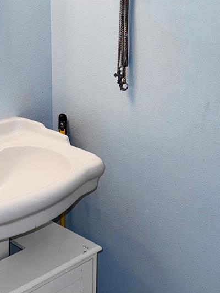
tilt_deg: -10.4
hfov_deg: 27.0
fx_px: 457
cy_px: 89
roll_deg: +0.1
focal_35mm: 54
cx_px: 85
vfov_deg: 35.1
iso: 80
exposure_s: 1/120
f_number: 1.78
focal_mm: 6.76
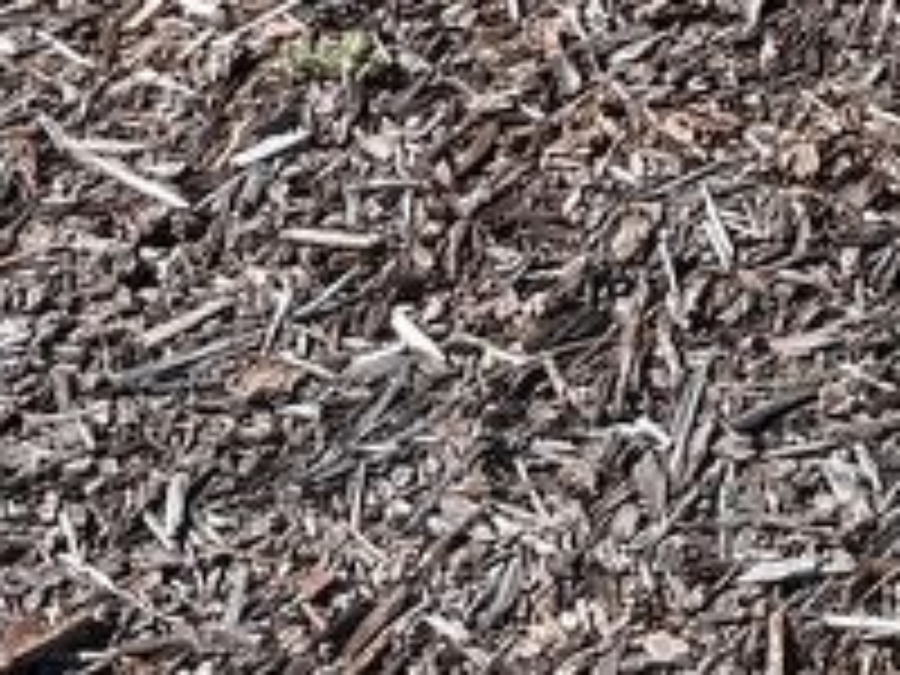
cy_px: -540
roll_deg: -2.0
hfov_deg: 15.9
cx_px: 1638
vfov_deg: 12.9
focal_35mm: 104
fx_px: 2704
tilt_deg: -29.3
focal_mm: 5.1
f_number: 1.6
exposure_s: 1/1992
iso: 50
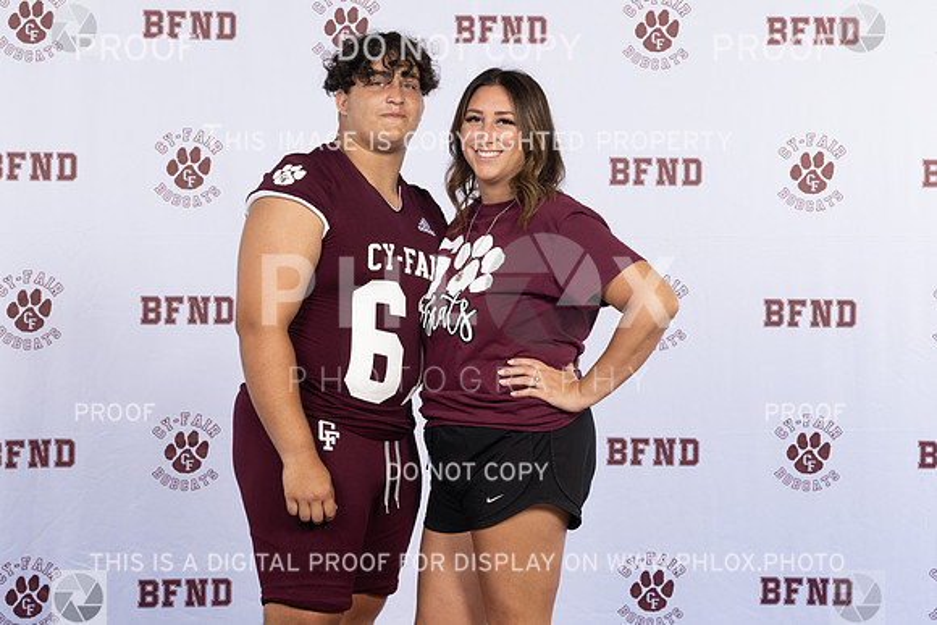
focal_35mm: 105
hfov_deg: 19.4
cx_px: 545
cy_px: 239
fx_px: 2745
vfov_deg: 13.0
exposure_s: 1/80
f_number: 7.1
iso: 200
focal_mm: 50
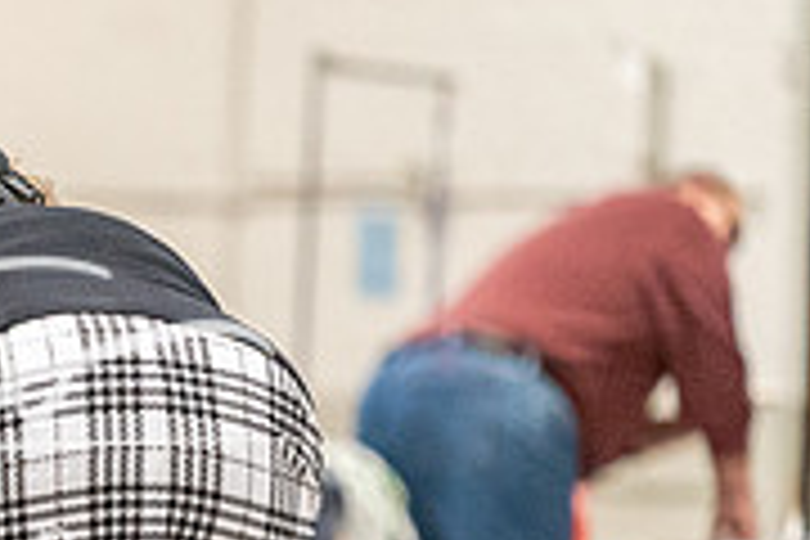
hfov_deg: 3.2
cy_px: 682
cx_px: -486
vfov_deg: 2.1
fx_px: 14511
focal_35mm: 645
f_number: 3.2
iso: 6400
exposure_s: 1/250
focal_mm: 200
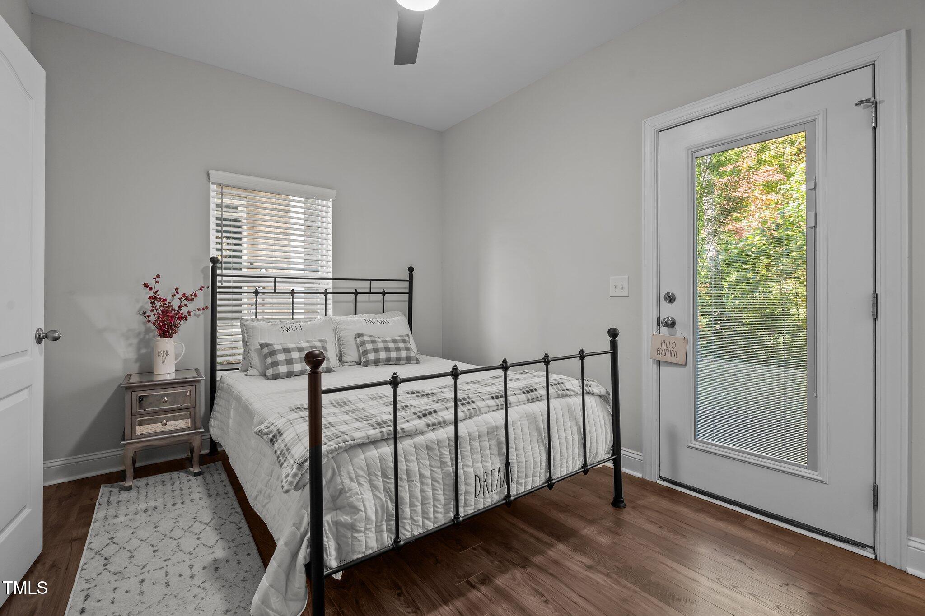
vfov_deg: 73.7
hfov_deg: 96.7
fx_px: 411
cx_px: 462
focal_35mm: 16
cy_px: 308
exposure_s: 1/1.43
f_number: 8
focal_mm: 16
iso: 400
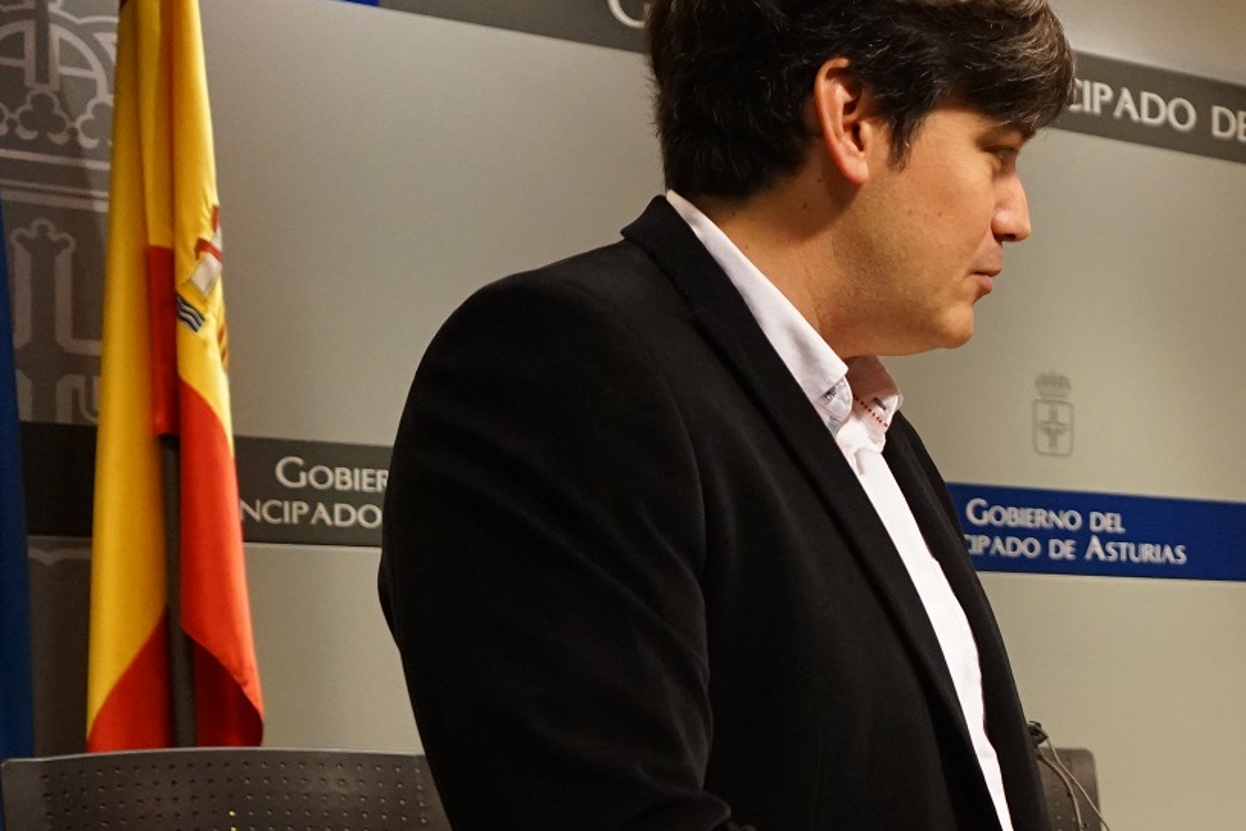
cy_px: 768
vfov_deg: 19.1
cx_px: 1411
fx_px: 2424
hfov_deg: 26.3
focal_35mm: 70
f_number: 3.5
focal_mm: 29
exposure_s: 1/160
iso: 3200
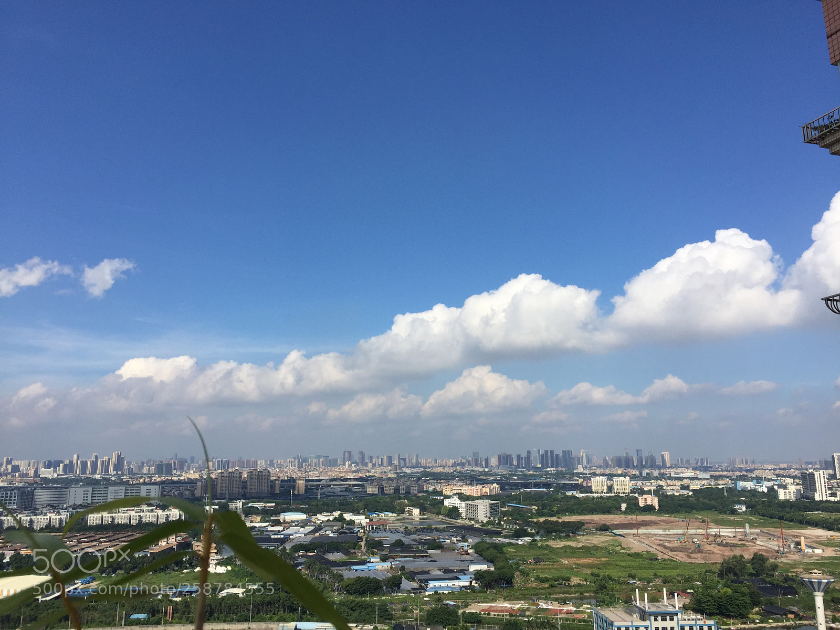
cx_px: 420
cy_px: 315
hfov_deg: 61.7
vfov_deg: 48.2
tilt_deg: +12.1
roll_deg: -1.2
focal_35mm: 29
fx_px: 704
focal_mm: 4.15
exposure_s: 1/3300
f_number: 2.2
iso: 32
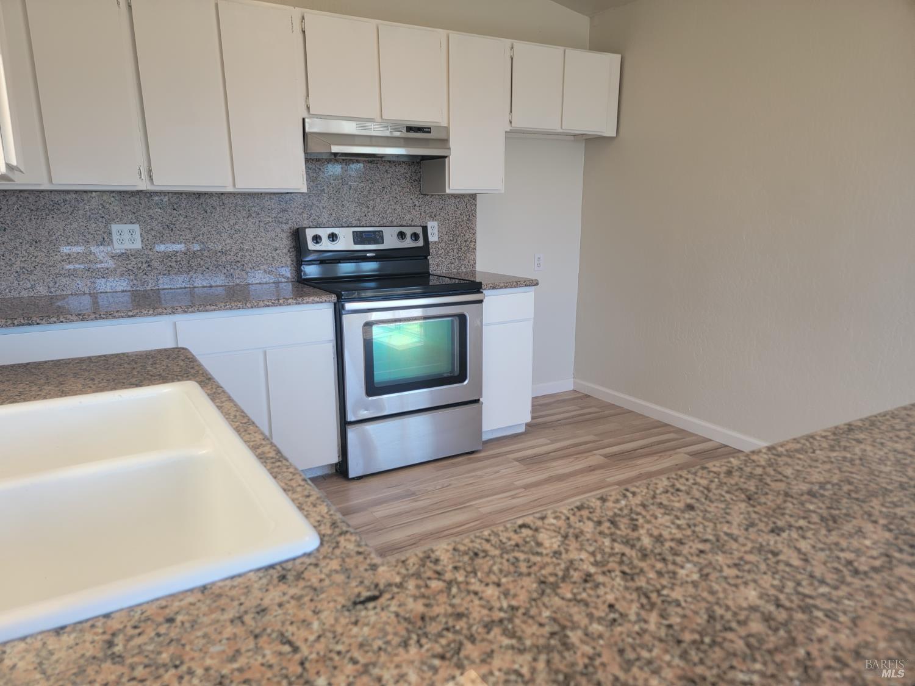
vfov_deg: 56.8
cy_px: 343
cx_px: 458
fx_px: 634
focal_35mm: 24
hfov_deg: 71.6
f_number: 1.8
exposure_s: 1/120
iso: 40
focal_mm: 6.7
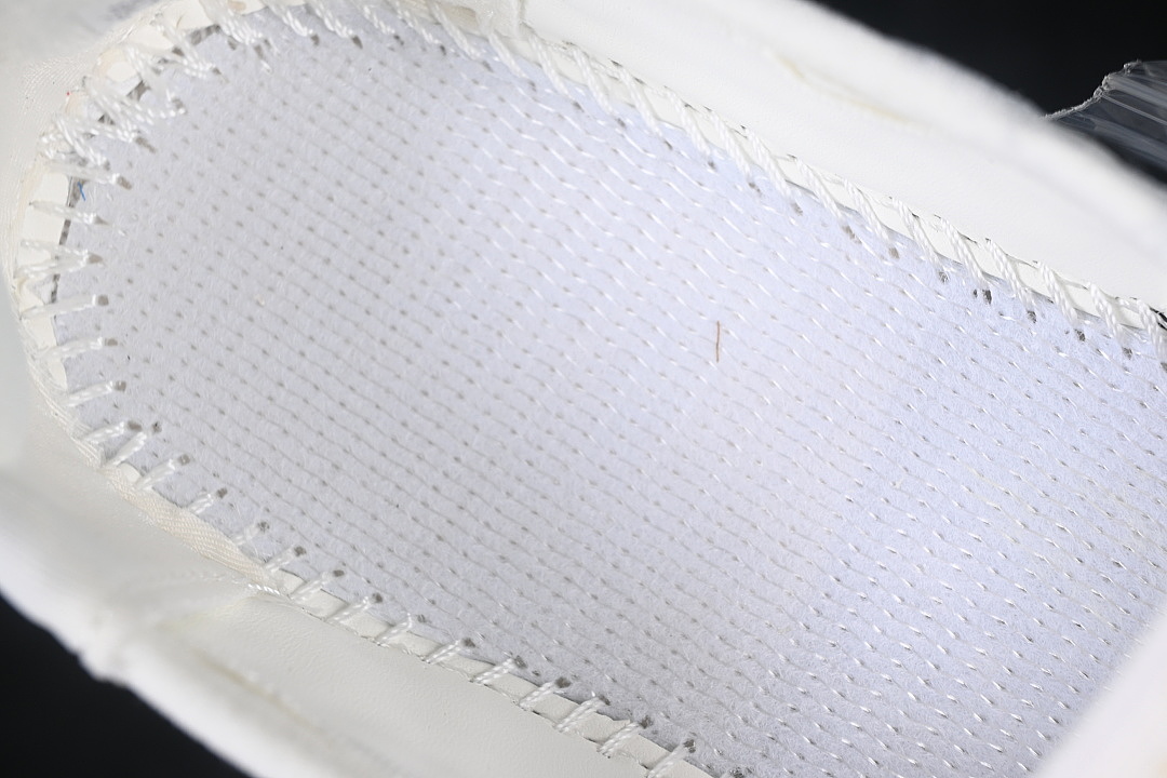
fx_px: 2431
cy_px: 389
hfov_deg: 27.0
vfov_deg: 18.2
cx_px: 584
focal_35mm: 75
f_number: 7.1
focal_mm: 50
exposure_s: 1/80
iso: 160
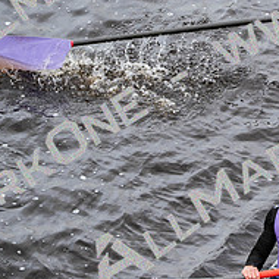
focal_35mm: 518
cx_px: 394
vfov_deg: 3.4
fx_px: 4723
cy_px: 70
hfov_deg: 3.4
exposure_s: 1/2000
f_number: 2.8
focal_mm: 200
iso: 400
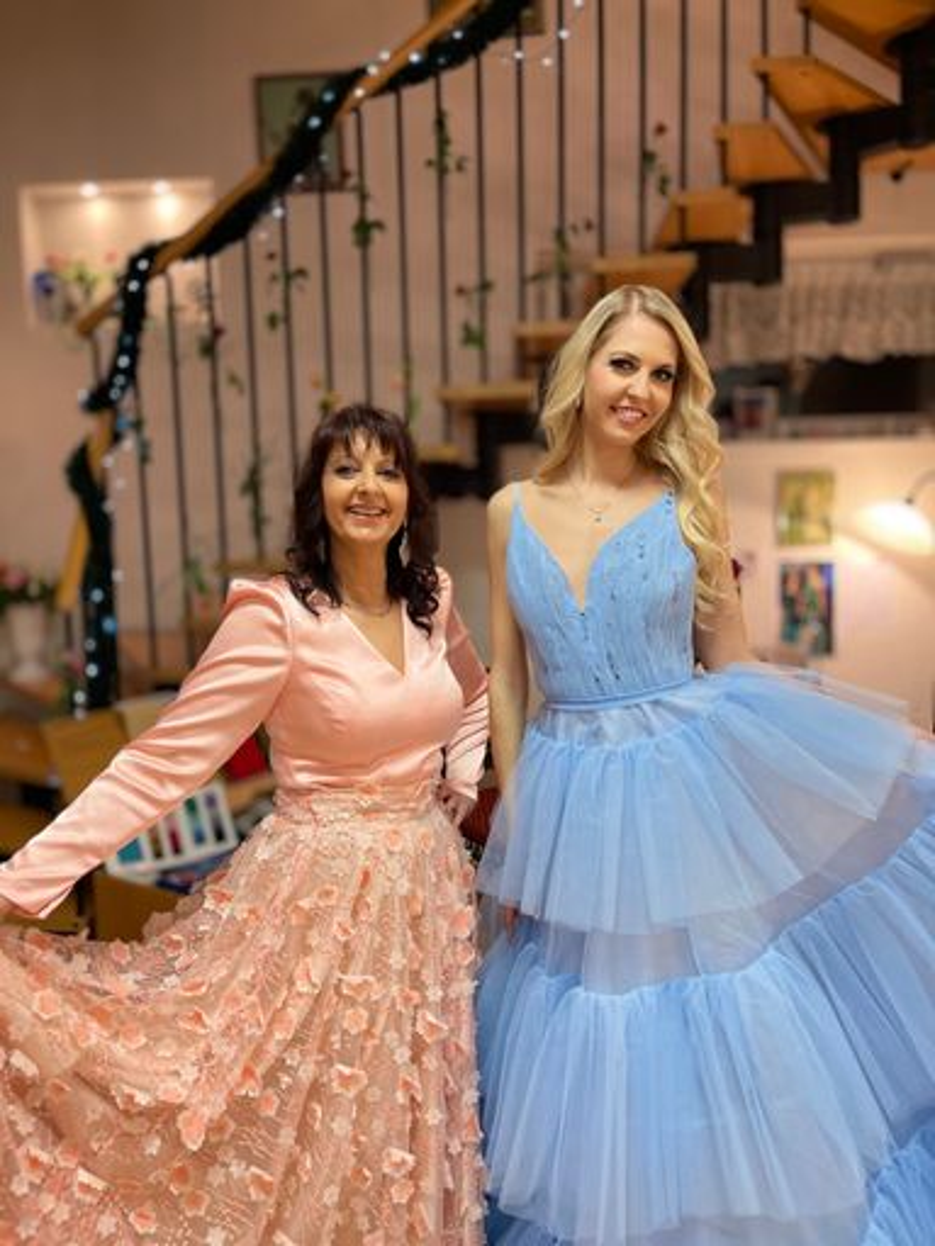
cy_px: 623
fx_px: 936
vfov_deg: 67.3
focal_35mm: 26
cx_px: 468
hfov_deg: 53.1
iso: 200
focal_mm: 5.1
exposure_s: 1/50
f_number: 1.6
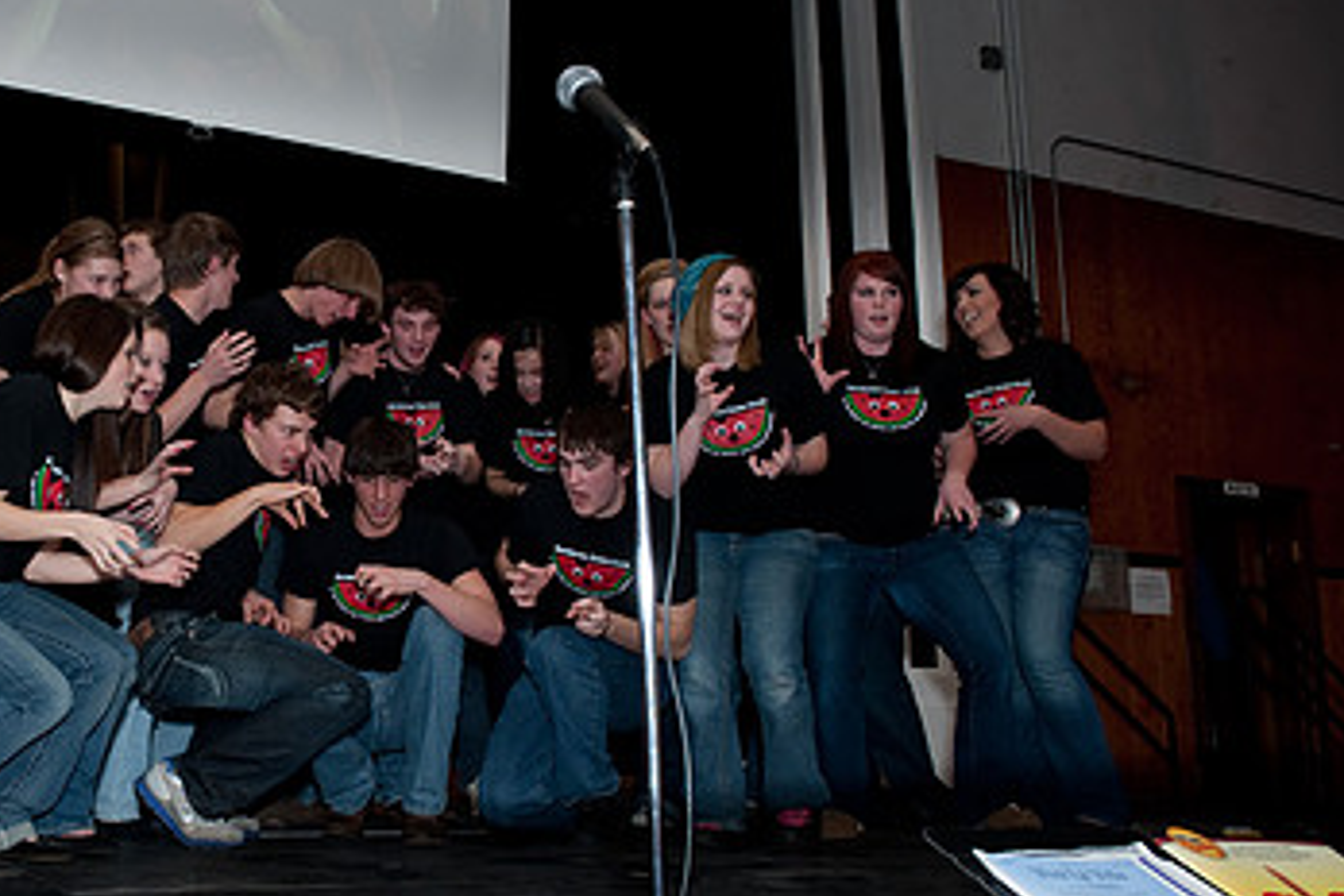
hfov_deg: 46.2
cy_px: 448
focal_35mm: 40
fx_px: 1493
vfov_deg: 33.4
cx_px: 286
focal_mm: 24
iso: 560
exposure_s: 1/125
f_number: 5.6
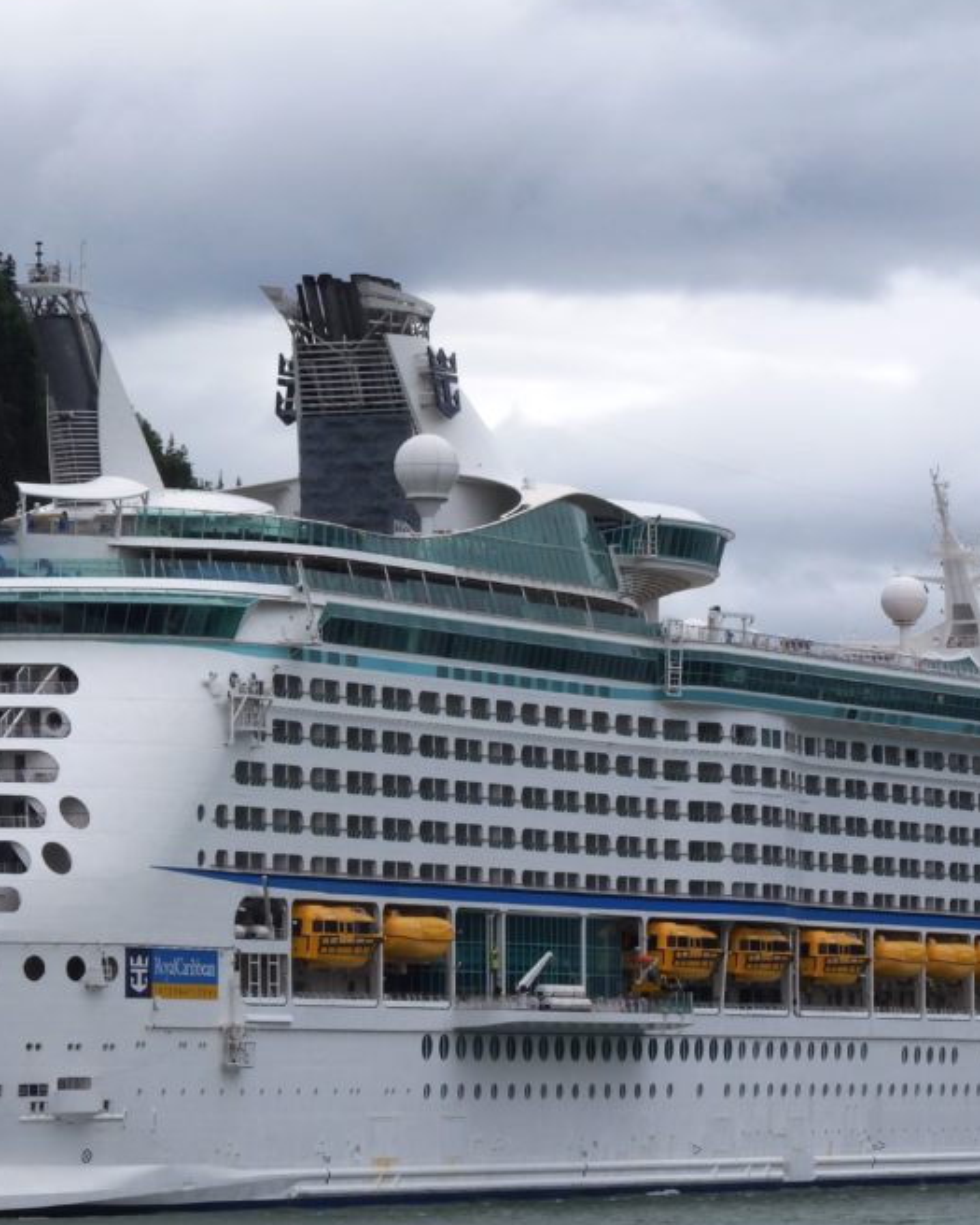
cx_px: 497
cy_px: 693
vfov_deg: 9.9
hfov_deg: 7.9
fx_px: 7068
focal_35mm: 195
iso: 100
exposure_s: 1/500
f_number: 5.3
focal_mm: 22.9
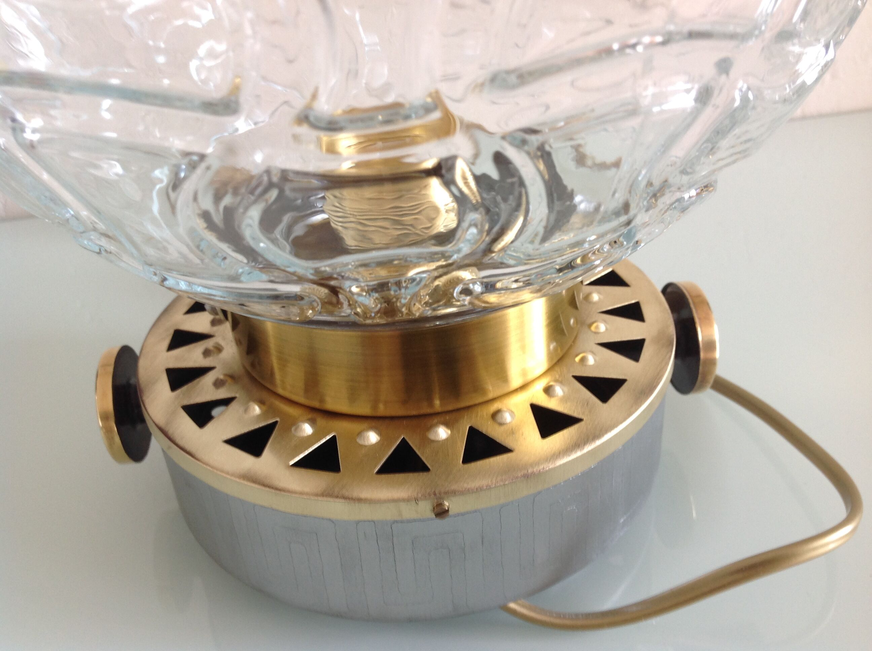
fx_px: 880
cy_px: 326
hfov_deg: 52.7
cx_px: 436
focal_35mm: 35
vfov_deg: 40.6
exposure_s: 1/15
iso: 50
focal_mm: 4.28
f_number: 2.4
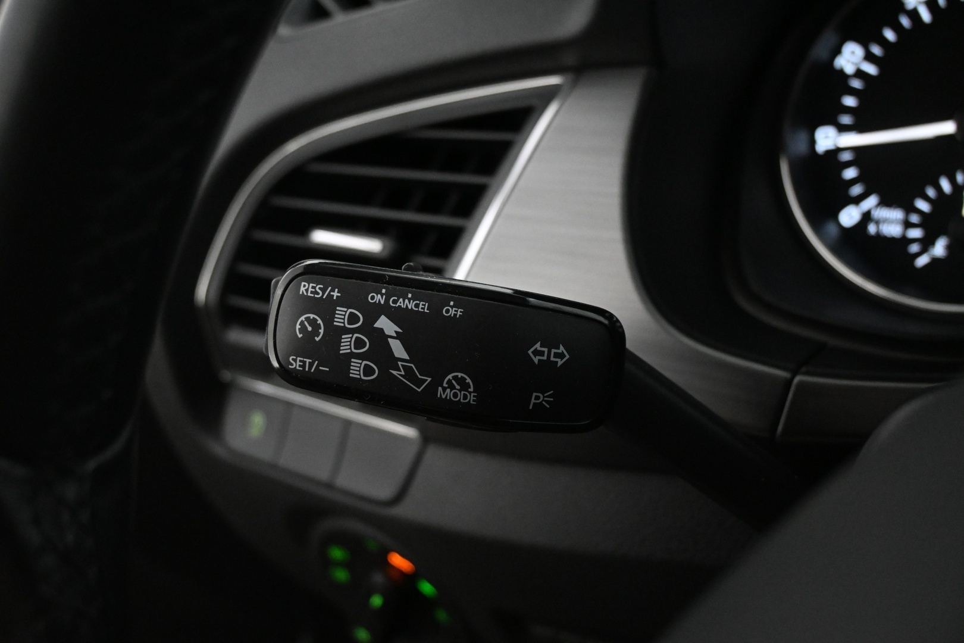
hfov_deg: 51.3
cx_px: 482
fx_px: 1004
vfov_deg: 35.5
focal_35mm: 38
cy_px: 322
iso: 5000
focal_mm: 25
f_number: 4.2
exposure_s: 1/40
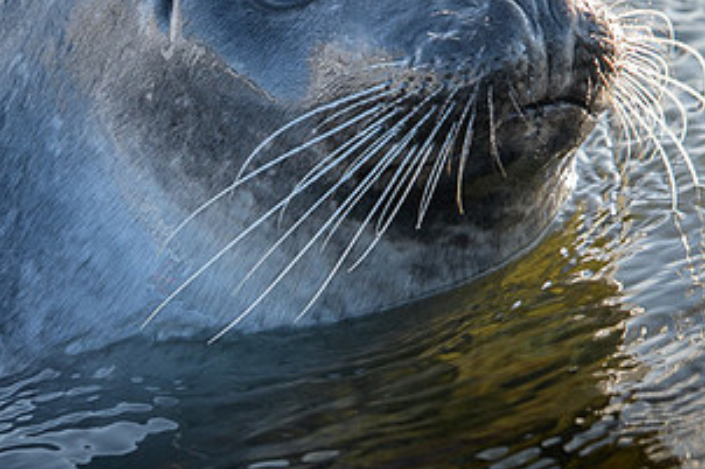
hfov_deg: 3.1
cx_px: 226
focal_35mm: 672
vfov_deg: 2.0
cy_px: 58
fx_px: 13152
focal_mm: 350
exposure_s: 1/640
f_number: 8
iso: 800
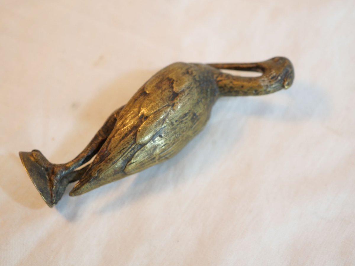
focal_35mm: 60
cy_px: 133
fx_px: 615
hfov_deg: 32.2
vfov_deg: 24.4
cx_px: 178
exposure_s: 1/100
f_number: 3.5
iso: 200
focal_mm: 30
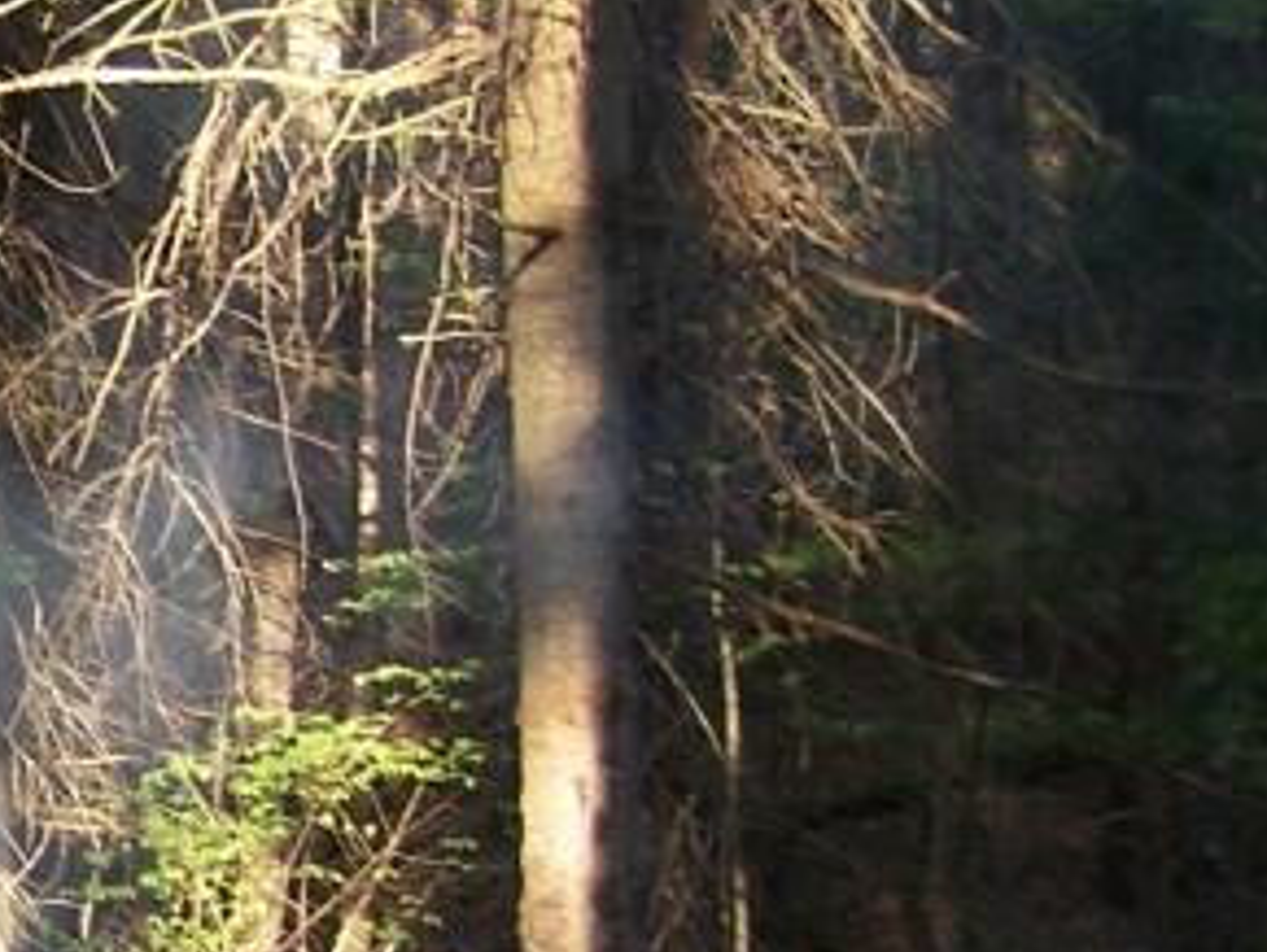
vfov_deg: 10.9
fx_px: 4909
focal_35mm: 134
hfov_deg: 13.6
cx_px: -795
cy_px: 1074
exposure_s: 1/40
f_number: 2.8
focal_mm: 6.3
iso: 80
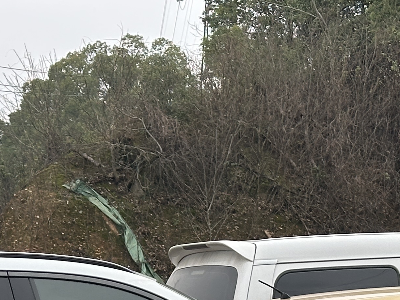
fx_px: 1826
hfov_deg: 12.4
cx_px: 33
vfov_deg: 9.1
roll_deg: +1.7
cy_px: 474
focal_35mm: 158
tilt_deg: -5.0
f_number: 1.78
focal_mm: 6.86
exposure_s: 1/312
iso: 64
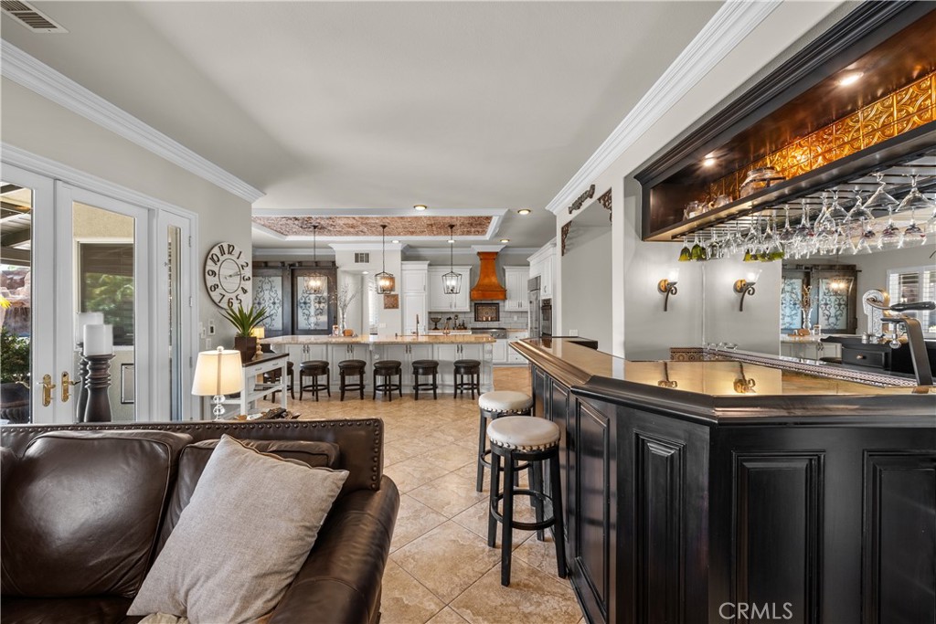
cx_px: 468
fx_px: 338
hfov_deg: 108.3
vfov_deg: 85.4
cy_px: 312
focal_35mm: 13
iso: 125
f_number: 9
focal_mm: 13
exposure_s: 1
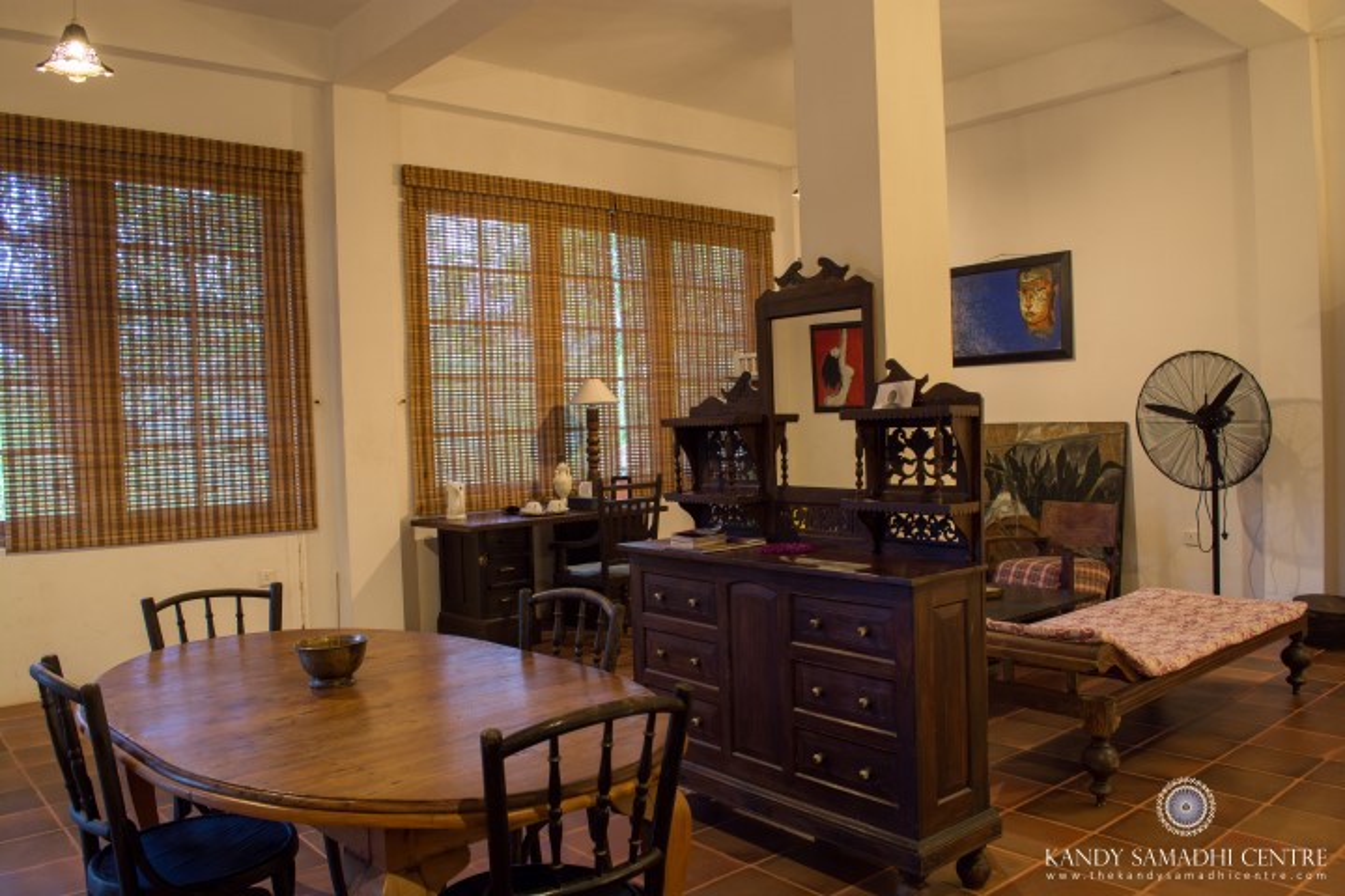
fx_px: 1009
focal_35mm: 27
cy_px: 448
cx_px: 672
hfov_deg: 67.4
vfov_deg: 47.9
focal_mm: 18
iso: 200
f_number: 8
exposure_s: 1.3
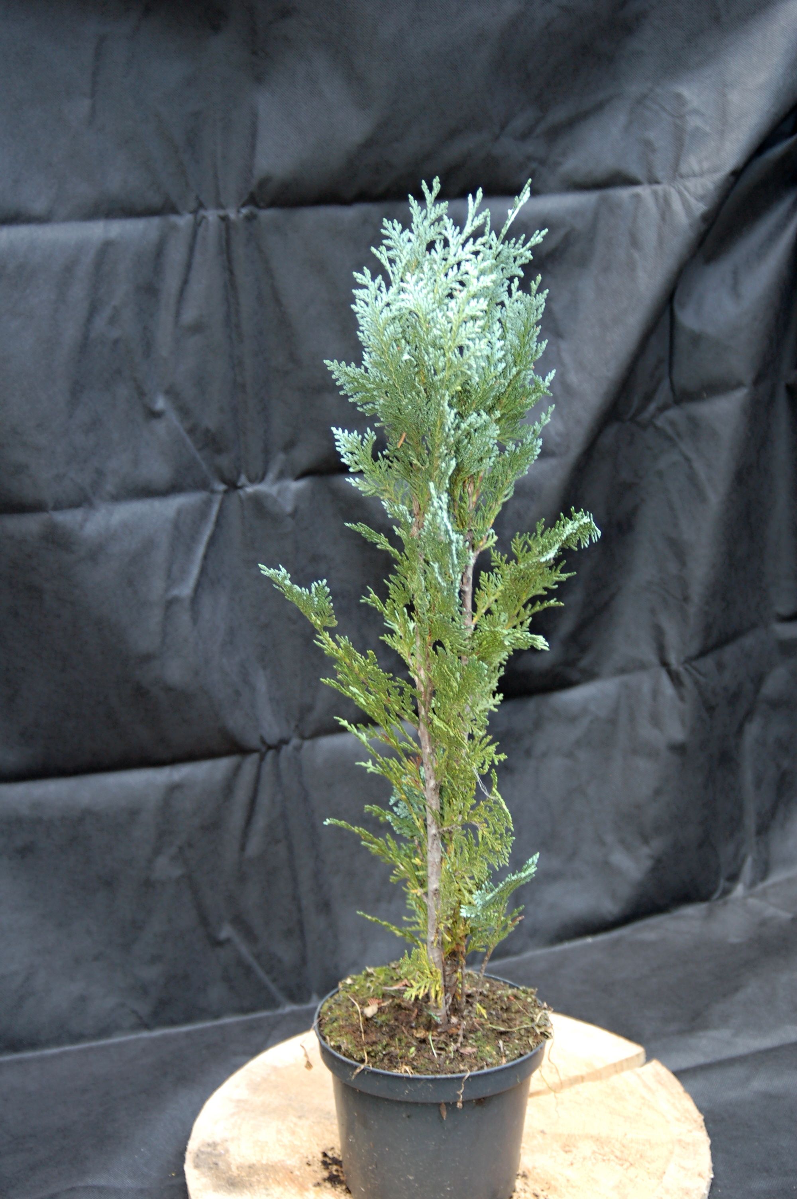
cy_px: 600
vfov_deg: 37.9
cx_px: 398
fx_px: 1747
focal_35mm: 52
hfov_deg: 25.7
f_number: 3.8
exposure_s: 1/60
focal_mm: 35
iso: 400
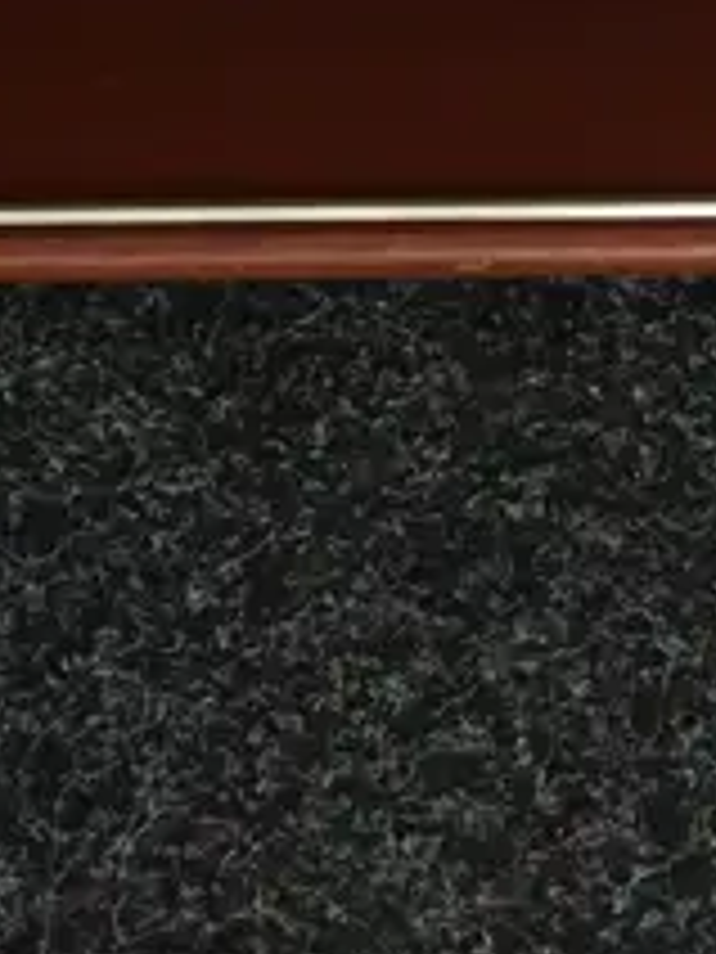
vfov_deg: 12.1
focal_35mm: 140
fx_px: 3861
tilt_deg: -47.4
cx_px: -207
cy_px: -1102
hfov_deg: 10.4
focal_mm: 4.15
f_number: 2.2
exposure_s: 1/17
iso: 80
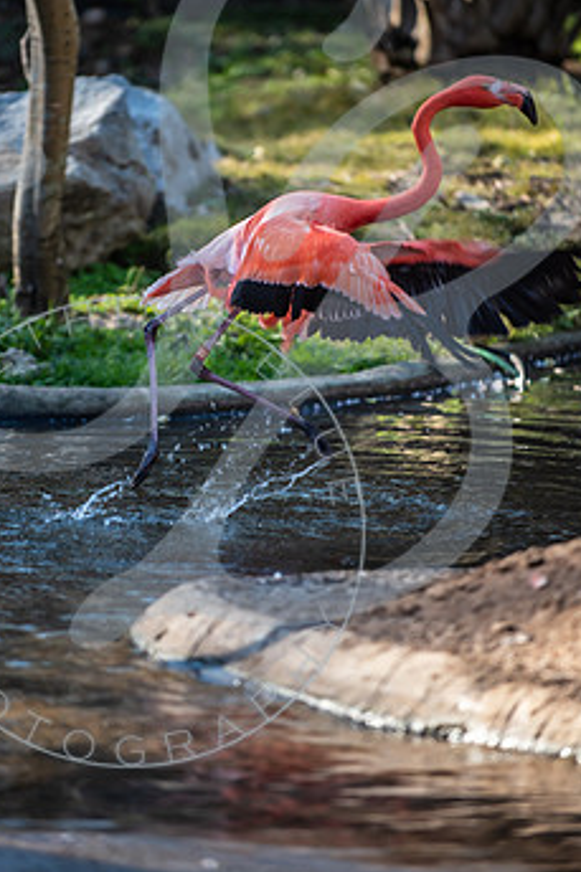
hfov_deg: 5.2
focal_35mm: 262
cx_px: 244
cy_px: 340
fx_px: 6348
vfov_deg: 7.9
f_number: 2.8
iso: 200
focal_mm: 200
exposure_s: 1/400
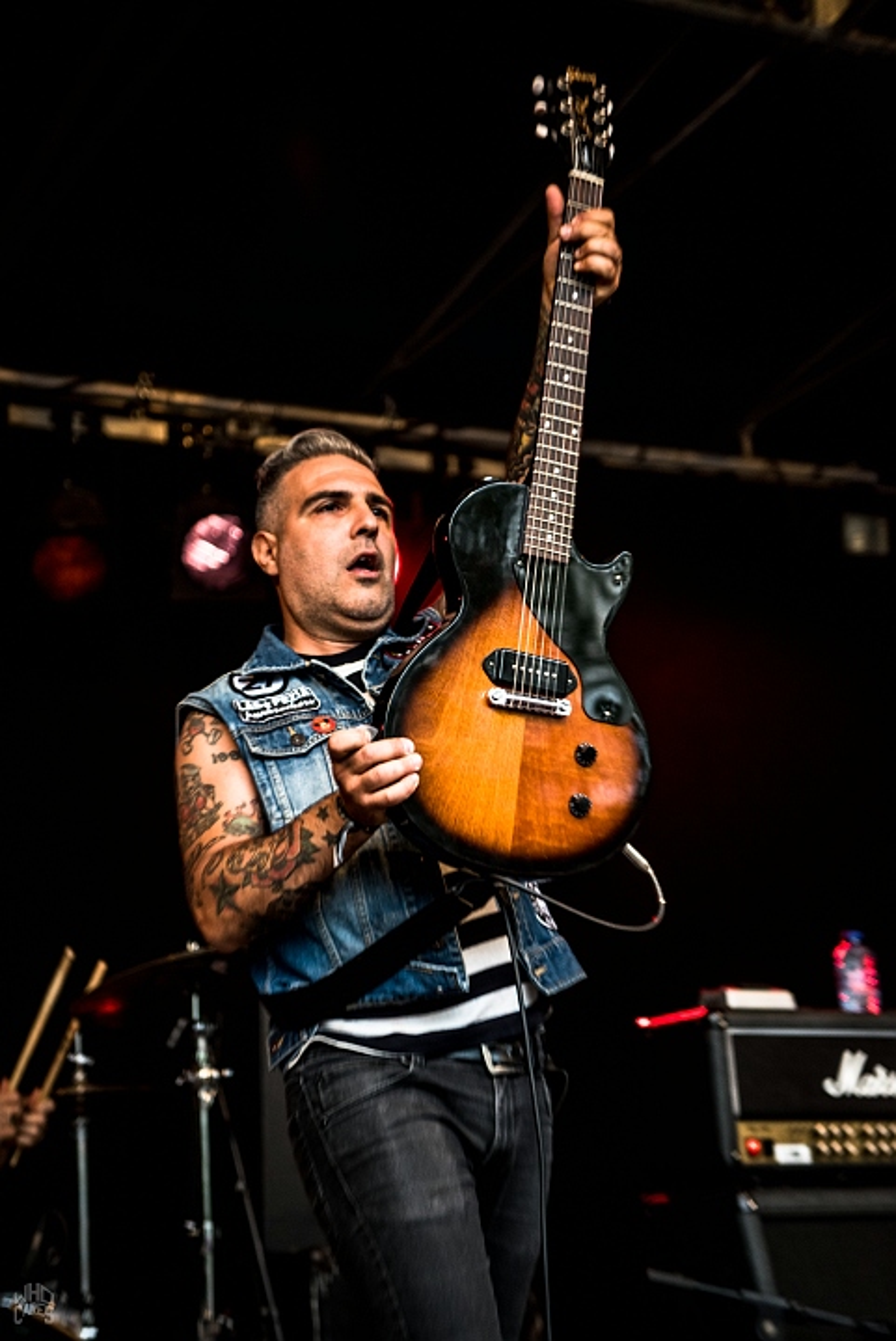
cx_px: 448
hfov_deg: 19.5
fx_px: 2609
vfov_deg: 28.8
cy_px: 670
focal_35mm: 70
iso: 640
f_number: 2.8
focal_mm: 70
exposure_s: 1/125
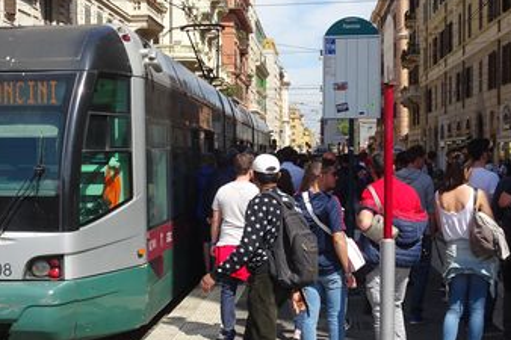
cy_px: 166
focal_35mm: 61
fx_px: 865
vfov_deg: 22.2
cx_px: 180
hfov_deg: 32.7
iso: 80
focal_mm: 7.58
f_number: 4.5
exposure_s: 1/500
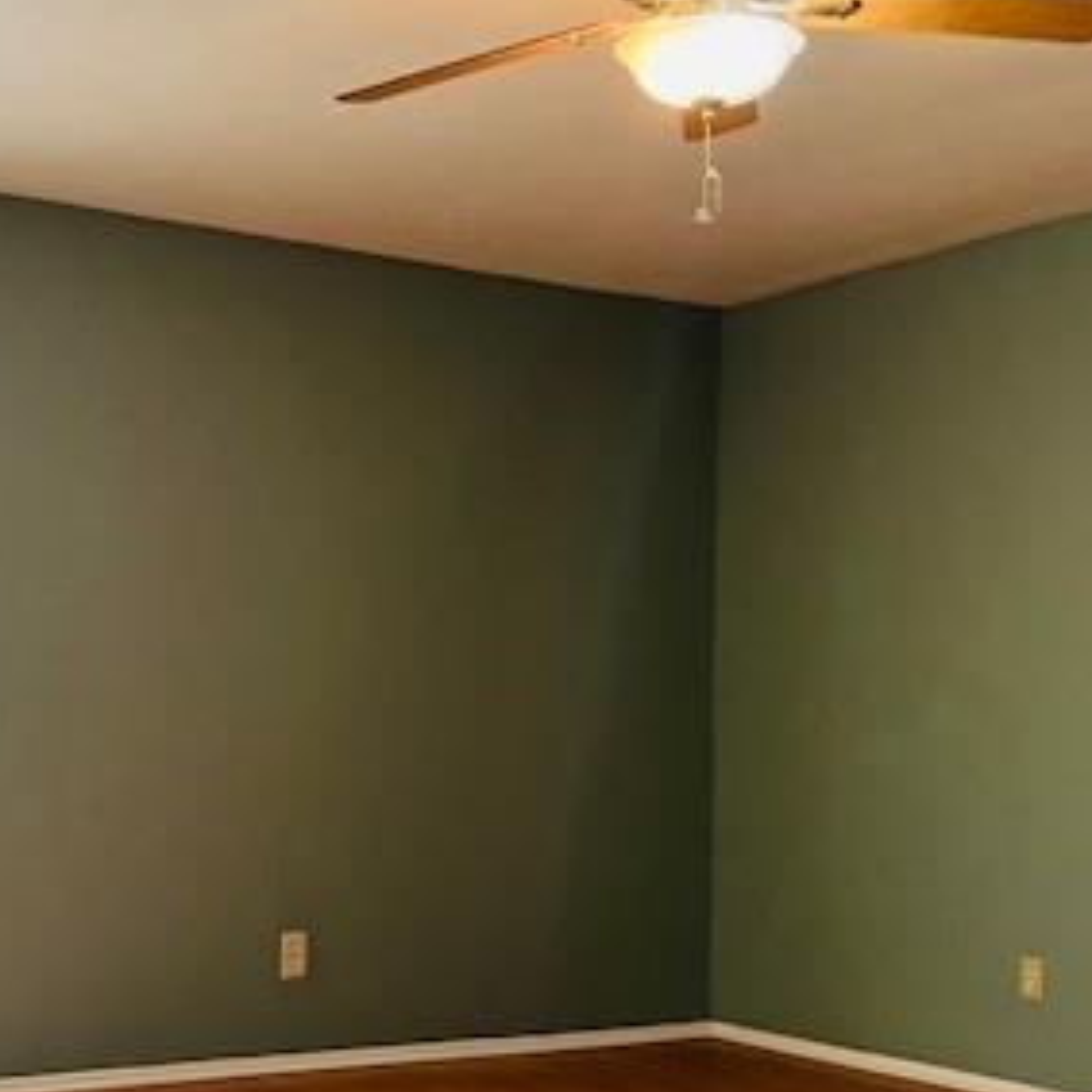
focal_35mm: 52
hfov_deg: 32.2
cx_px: 289
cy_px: 641
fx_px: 1856
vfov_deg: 32.7
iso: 80
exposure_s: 1/60
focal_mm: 5.1
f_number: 1.6
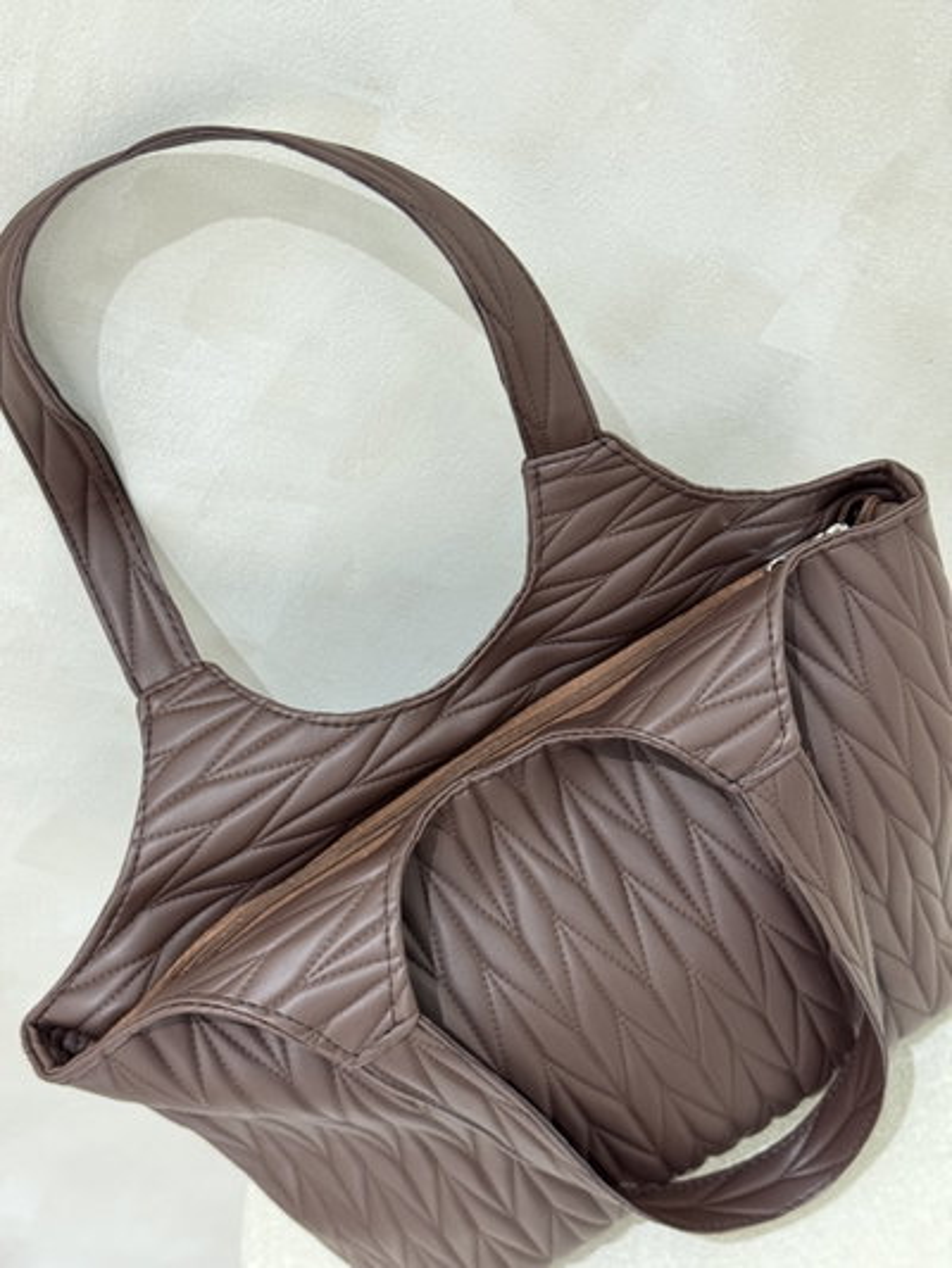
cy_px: 634
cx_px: 476
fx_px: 1759
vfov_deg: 39.6
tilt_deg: -48.2
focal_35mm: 48
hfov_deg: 30.3
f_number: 1.78
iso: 400
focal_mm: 6.76
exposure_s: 1/33
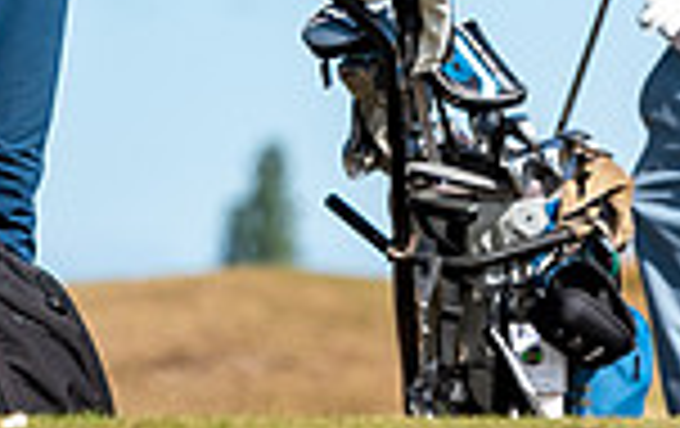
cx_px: -491
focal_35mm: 966
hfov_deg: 2.2
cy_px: -390
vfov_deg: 1.4
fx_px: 17935
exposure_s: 1/1600
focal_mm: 165
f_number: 5.6
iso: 250
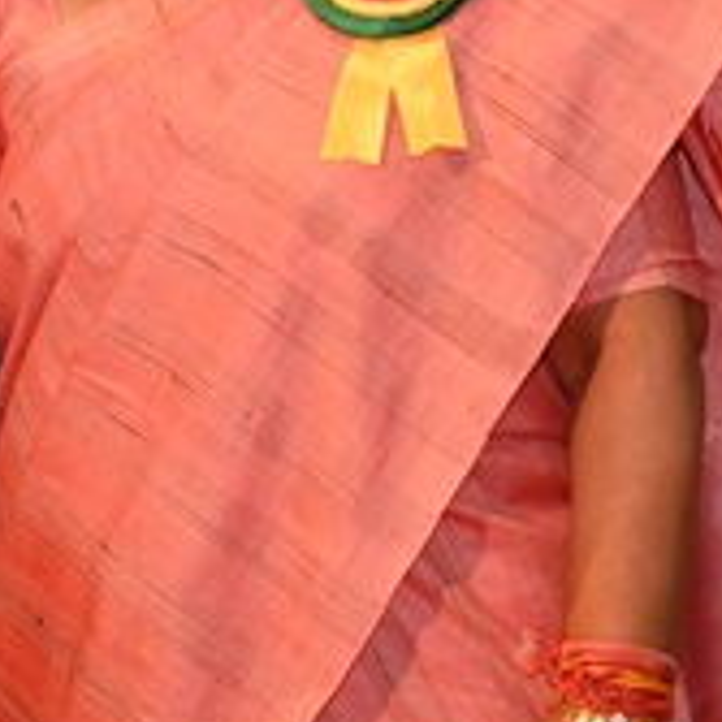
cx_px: -480
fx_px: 5404
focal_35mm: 229
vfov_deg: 7.6
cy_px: 32
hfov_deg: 7.5
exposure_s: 1/160
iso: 2500
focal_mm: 60
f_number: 4
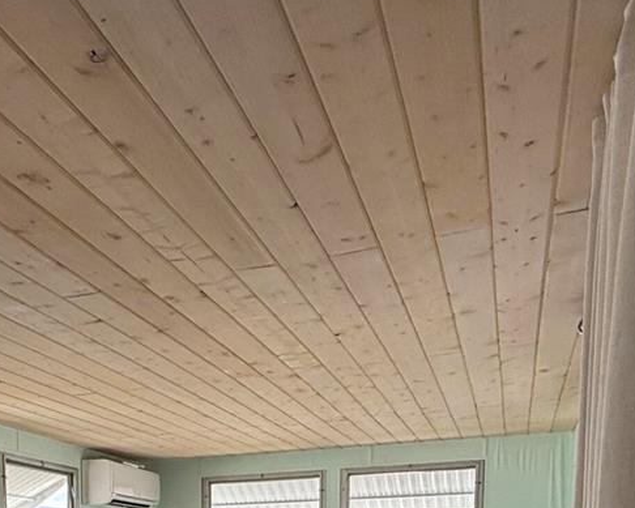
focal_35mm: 45
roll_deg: -0.4
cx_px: 153
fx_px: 846
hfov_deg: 39.9
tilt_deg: -4.8
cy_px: 658
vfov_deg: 27.8
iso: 80
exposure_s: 1/100
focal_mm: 2.22
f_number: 2.2
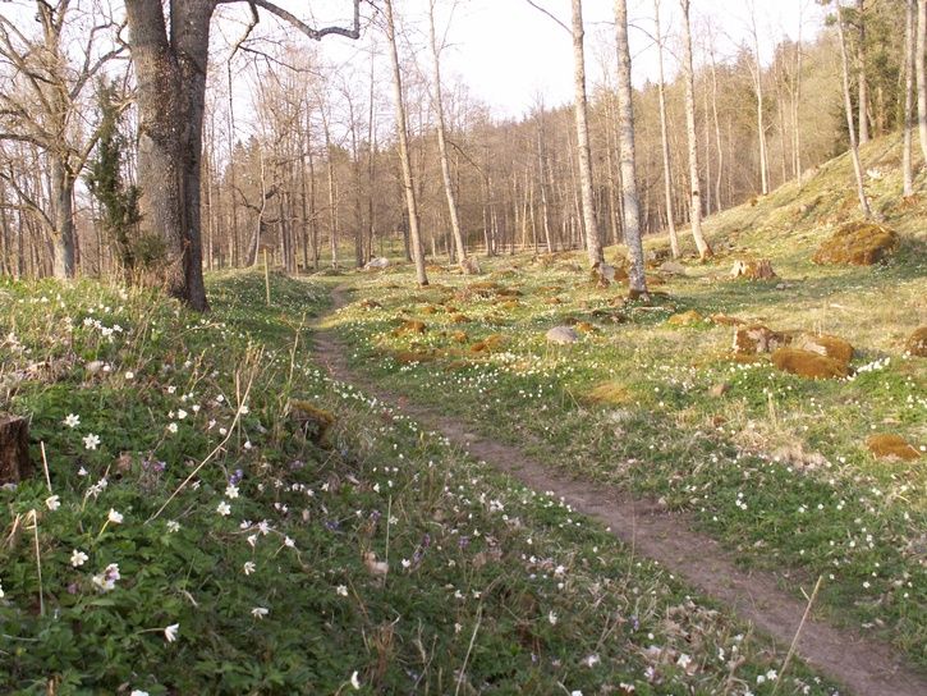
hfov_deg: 52.6
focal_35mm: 35
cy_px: 348
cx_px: 464
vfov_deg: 40.7
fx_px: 937
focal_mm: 5.86
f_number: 4
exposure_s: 1/60
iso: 50
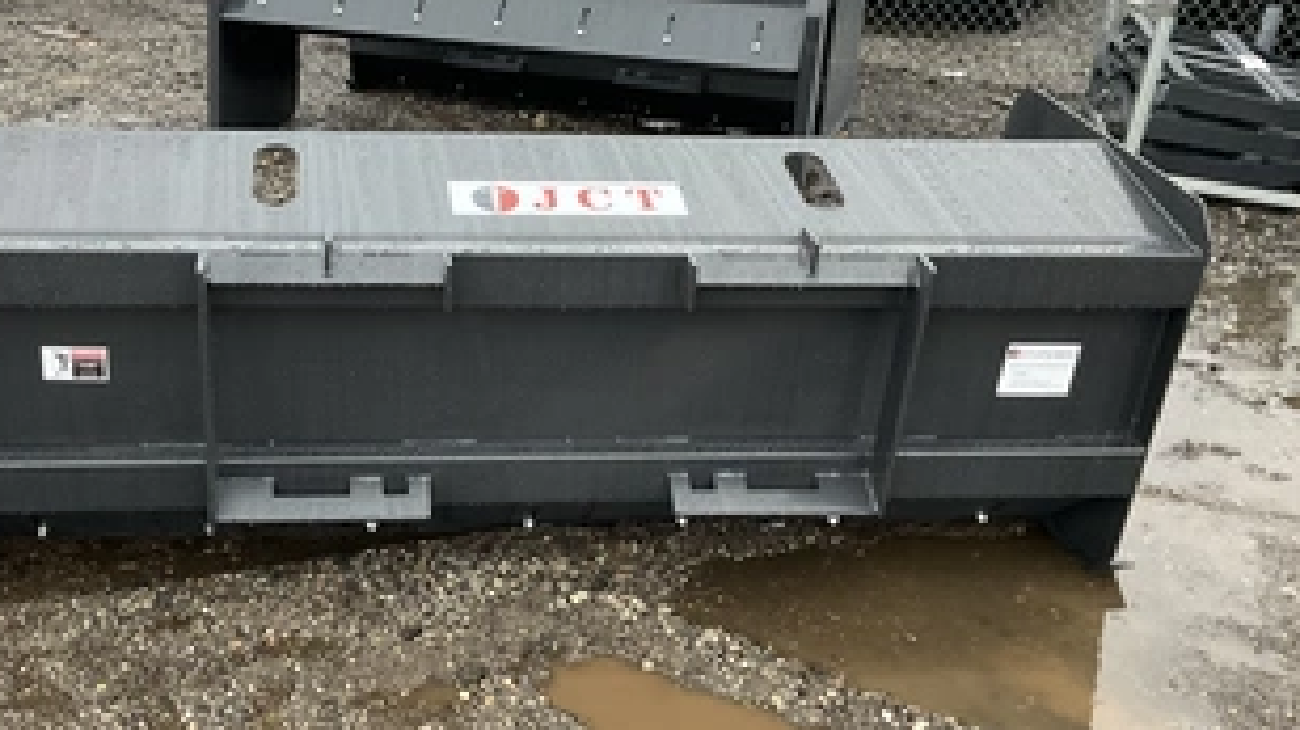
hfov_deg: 48.9
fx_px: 1413
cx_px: 477
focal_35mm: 41
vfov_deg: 29.0
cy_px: 325
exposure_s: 1/60
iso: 160
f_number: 1.8
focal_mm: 3
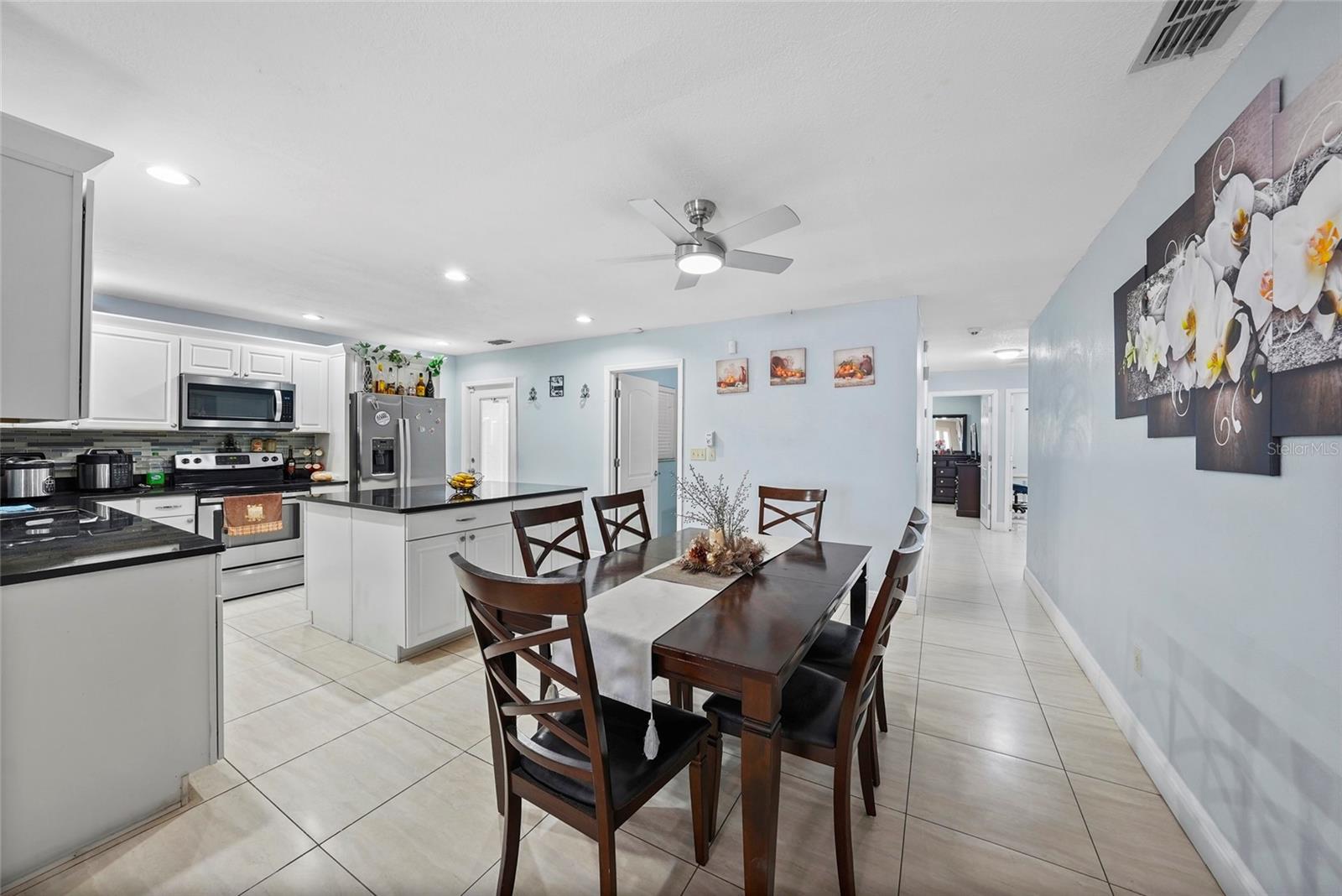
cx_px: 671
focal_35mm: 12
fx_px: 447
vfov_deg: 90.1
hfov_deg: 112.6
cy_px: 448
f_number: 7.1
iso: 400
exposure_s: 1/2.5
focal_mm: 12
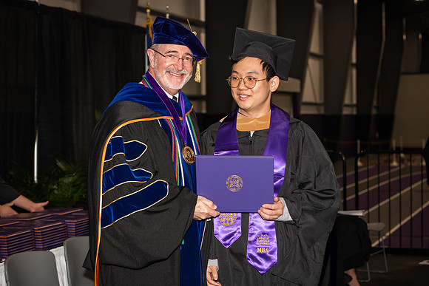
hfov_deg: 25.4
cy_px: 143
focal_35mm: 80
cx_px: 214
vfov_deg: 17.1
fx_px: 954
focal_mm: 80
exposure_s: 1/200
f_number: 5.6
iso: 1000
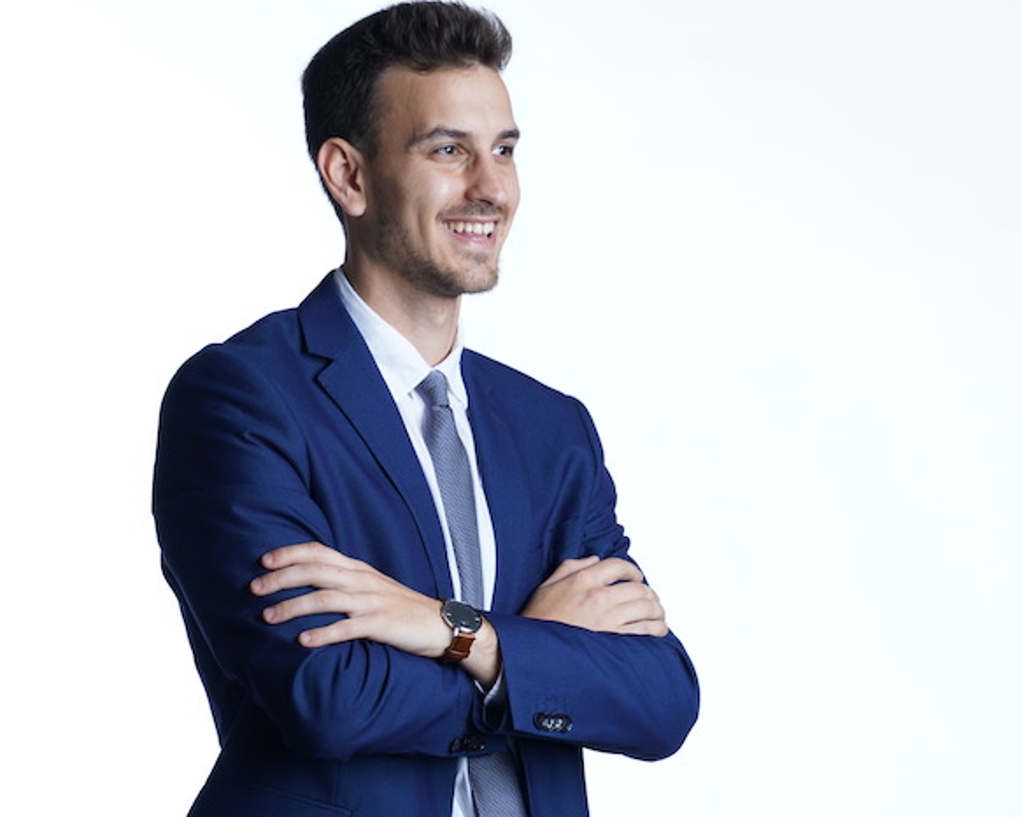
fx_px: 5685
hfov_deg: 10.3
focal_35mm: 188
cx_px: 493
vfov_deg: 8.2
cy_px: 364
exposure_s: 1/100
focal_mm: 146
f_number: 6.3
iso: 100
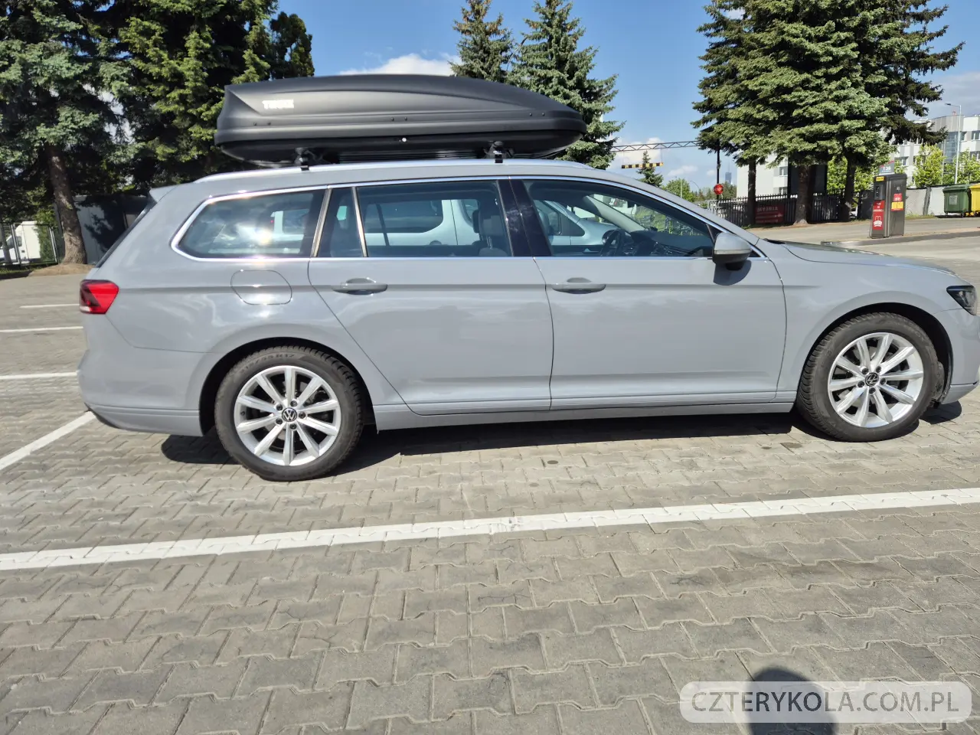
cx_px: 490
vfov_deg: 58.9
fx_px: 651
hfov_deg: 73.9
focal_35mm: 23
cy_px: 368
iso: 25
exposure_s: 1/2504
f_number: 1.8
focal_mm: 5.4
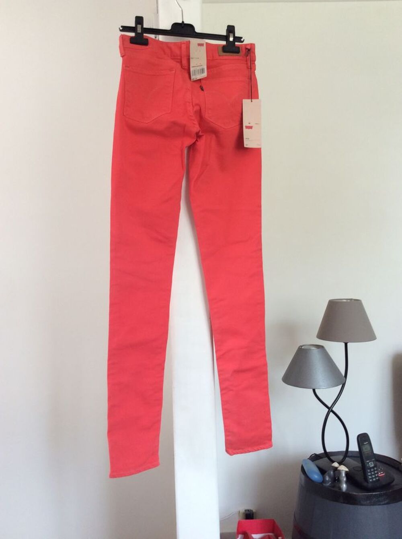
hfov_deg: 44.1
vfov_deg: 56.9
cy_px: 270
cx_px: 201
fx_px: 497
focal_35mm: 32
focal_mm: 3.3
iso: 40
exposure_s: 1/25
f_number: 2.4
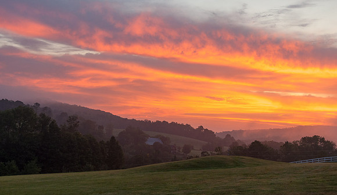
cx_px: 168
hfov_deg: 45.8
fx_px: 399
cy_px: 83
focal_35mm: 44
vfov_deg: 27.5
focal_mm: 28
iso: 400
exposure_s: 1/30
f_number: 7.1
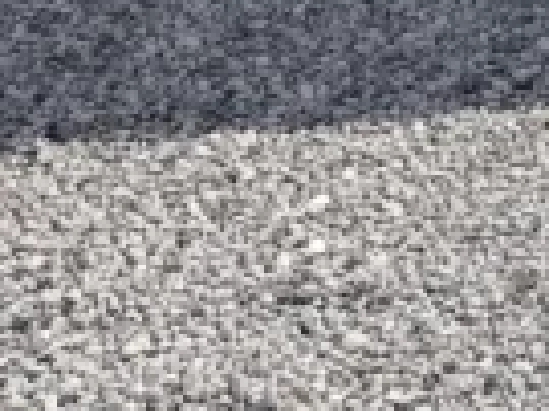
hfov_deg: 11.9
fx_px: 2250
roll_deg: -0.8
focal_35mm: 142
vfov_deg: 8.7
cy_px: -789
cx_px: 1220
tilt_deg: -5.6
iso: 80
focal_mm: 6.76
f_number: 1.78
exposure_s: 1/6711
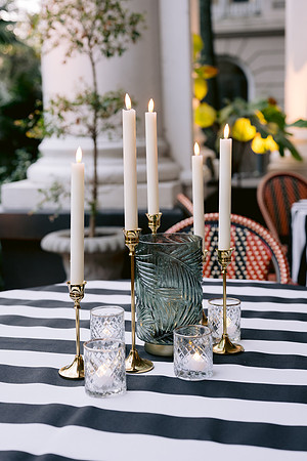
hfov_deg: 27.0
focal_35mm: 50
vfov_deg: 39.6
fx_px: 640
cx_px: 154
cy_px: 230
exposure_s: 1/60
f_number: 4
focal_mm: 50
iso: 800
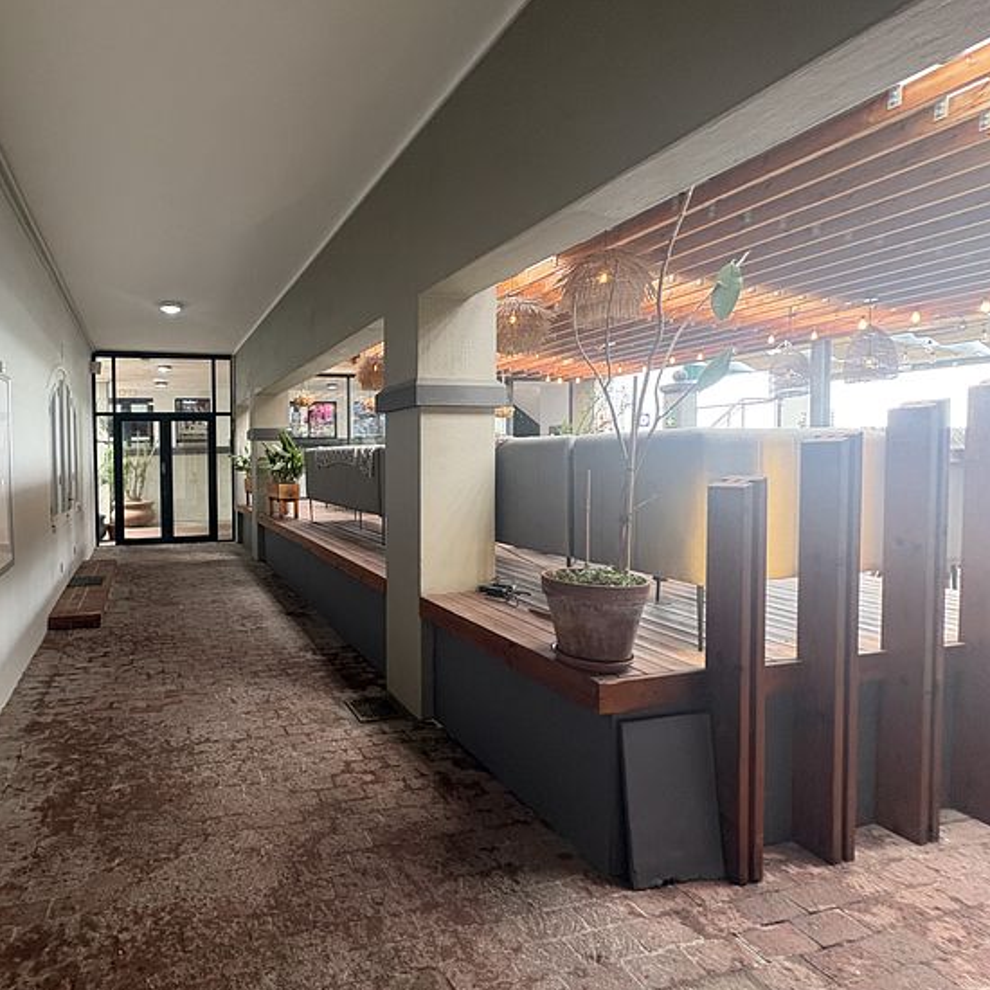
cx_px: 274
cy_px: 477
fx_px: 582
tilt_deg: -2.9
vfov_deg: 80.7
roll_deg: +2.3
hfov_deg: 76.1
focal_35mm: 18
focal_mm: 2.22
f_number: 2.2
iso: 320
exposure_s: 1/50
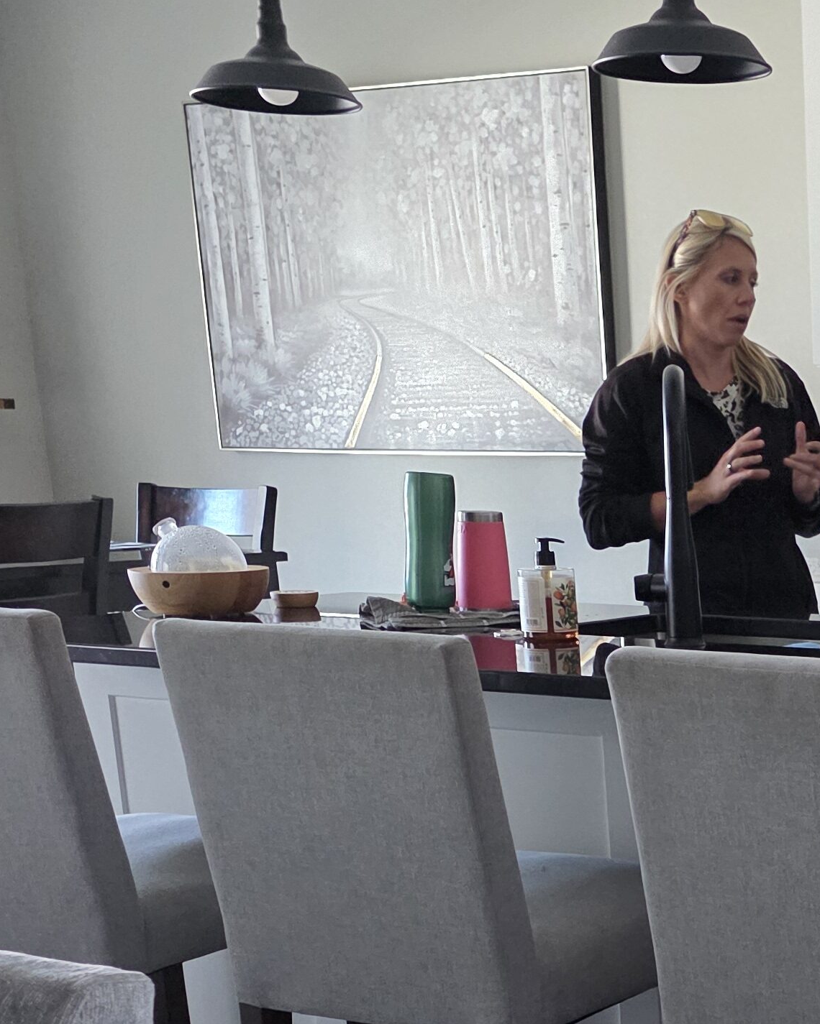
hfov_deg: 22.1
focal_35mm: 63
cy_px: 950
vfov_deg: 28.7
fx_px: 1911
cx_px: 1029
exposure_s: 1/120
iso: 640
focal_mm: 6.3
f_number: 1.7
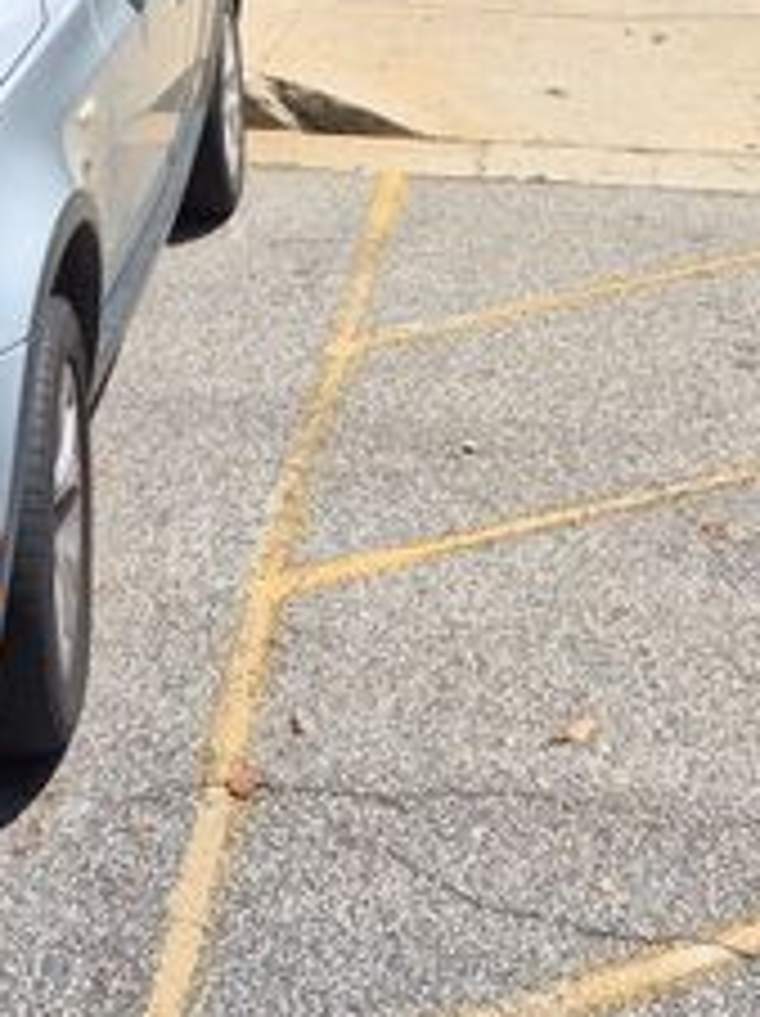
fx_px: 1994
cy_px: -349
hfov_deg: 21.2
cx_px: 94
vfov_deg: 24.5
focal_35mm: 68
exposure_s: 1/1700
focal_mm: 5.4
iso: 25
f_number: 1.8
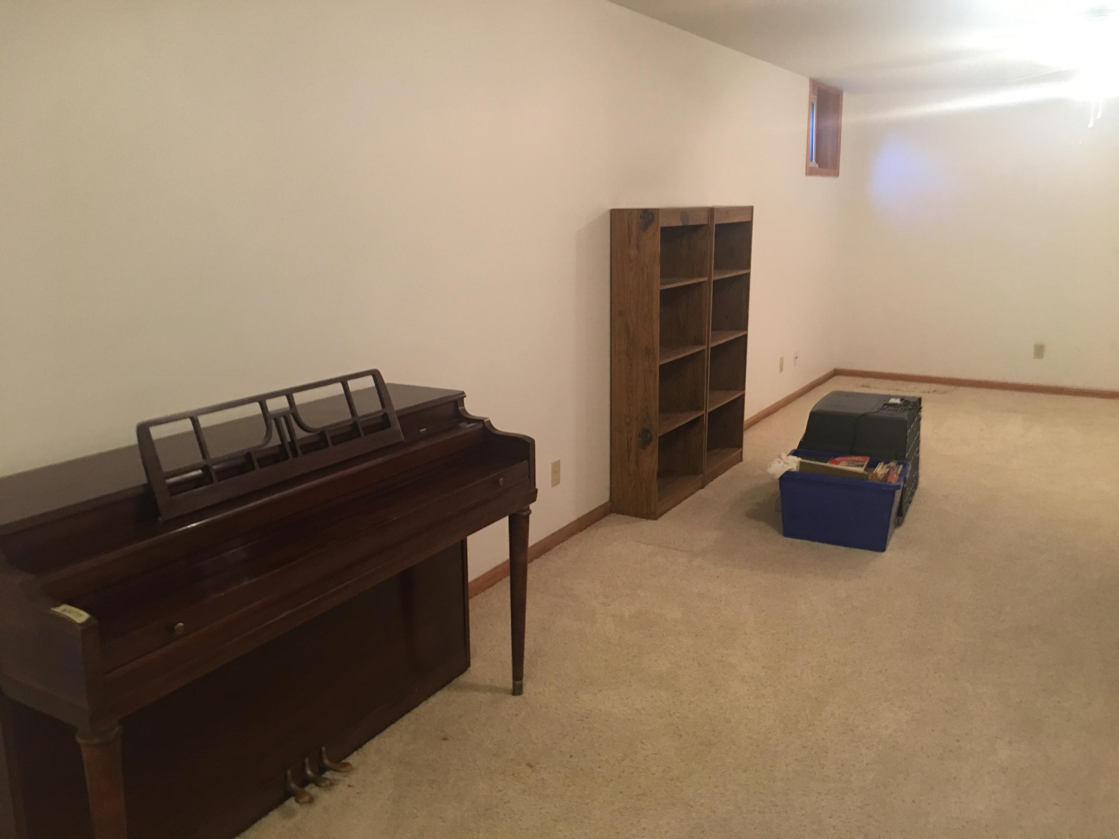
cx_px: 560
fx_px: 937
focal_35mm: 29
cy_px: 420
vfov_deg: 48.2
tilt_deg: -12.7
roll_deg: +1.1
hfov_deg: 61.7
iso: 100
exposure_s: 1/10
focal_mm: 4.15
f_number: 2.2
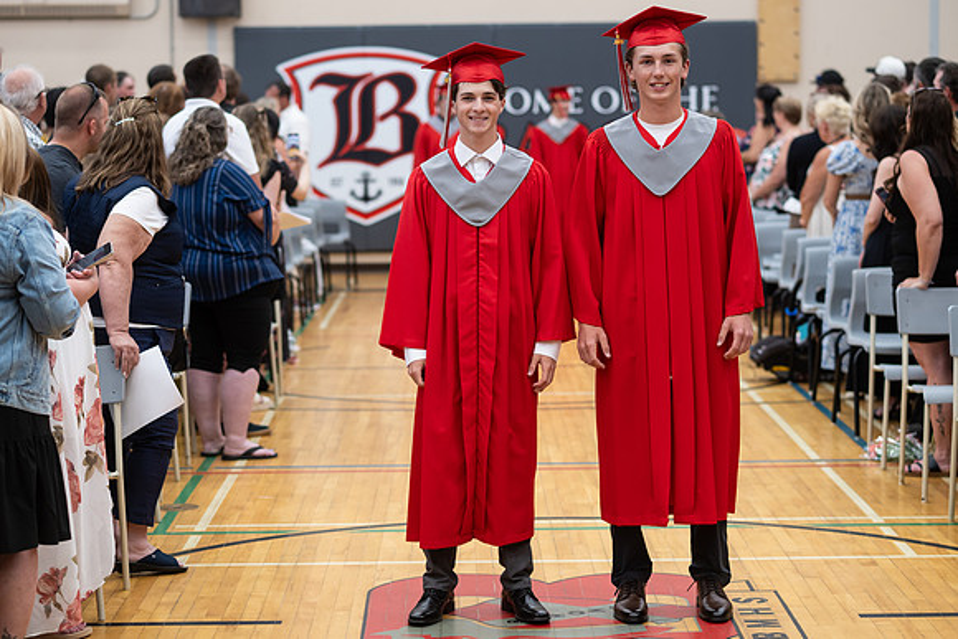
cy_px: 313
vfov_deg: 15.5
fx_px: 2343
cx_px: 465
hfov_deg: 23.1
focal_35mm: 88
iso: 1000
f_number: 2.8
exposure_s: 1/200
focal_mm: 85
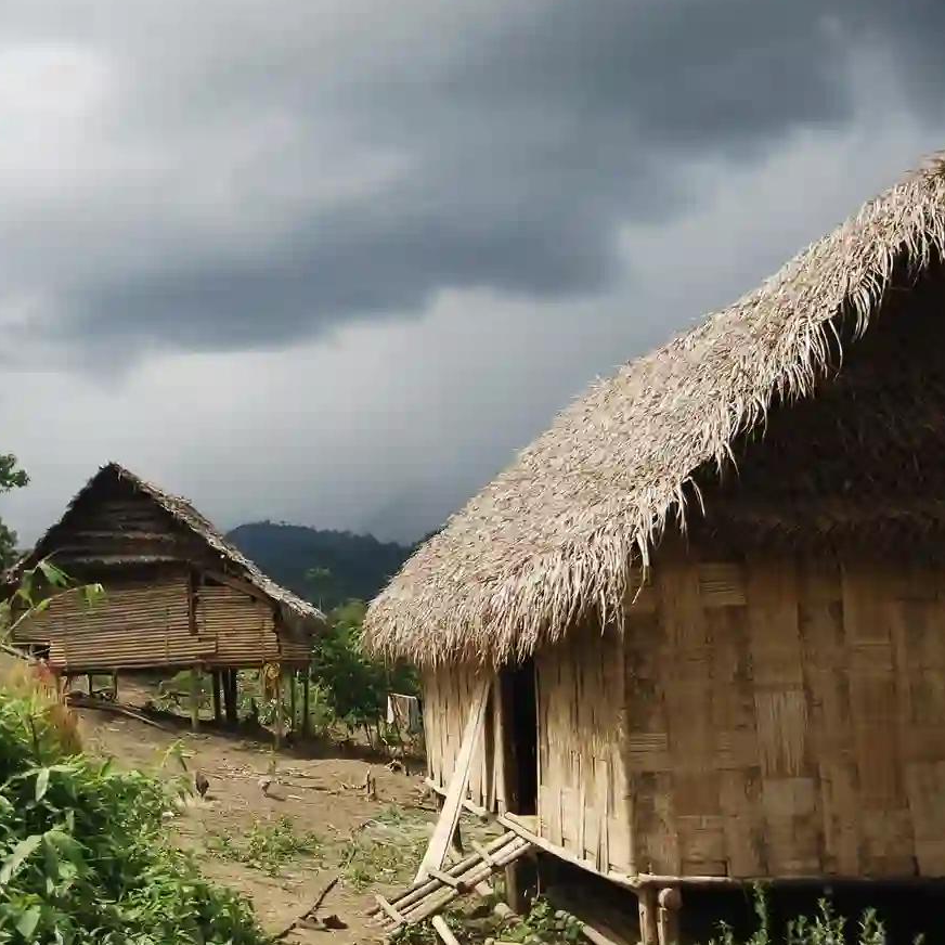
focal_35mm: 41
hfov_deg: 39.6
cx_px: 210
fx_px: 1266
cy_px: 479
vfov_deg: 40.9
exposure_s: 1/3200
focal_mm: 20
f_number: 2.8
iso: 320
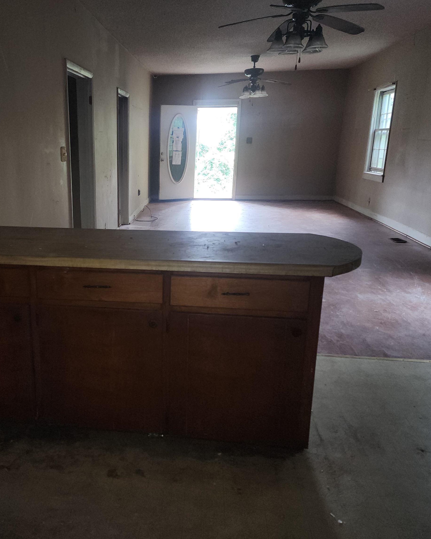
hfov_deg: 47.1
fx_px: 478
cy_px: 269
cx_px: 121
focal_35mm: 30
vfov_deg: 58.8
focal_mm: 6.4
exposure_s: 1/20
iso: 125
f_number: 1.8
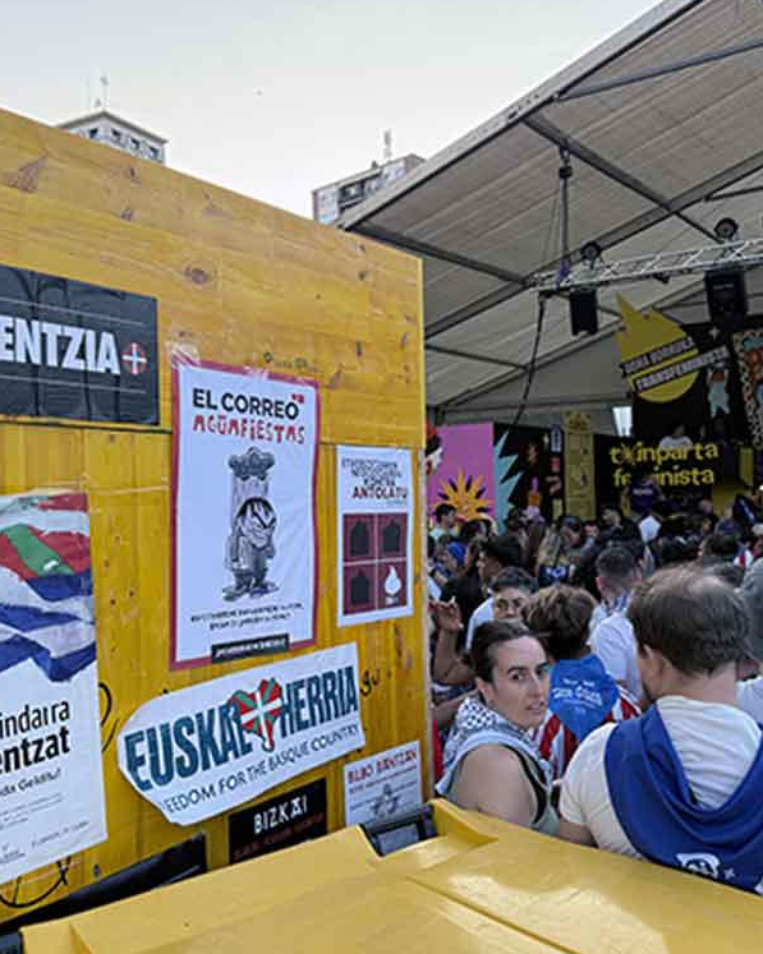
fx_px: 904
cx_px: 414
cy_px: 473
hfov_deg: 45.7
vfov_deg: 55.7
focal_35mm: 32
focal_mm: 6.76
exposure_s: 1/265
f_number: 1.78
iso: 64
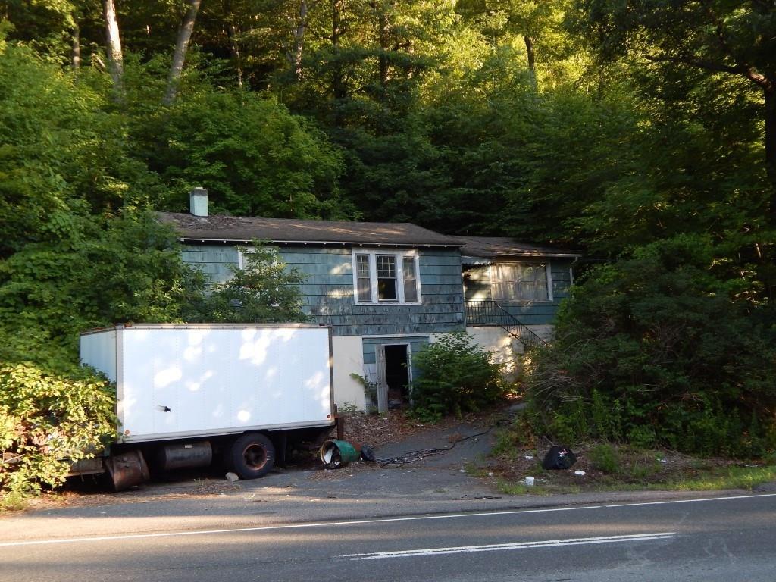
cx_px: 388
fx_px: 852
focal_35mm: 38
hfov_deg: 49.0
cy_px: 291
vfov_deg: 37.7
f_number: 3.4
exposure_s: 1/125
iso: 125
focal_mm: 6.8
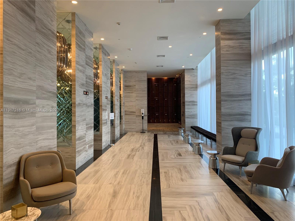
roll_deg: -0.2
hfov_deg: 67.3
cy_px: 110
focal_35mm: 26
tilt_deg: +1.8
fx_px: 222
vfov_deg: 53.1
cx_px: 148
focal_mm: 4.25
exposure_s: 1/120
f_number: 1.8
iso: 80
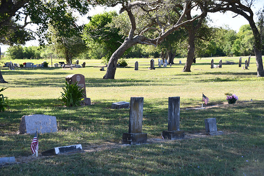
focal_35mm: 112
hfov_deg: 18.3
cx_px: 132
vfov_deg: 12.2
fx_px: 821
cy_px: 88
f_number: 6.3
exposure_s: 1/250
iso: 200
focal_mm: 75
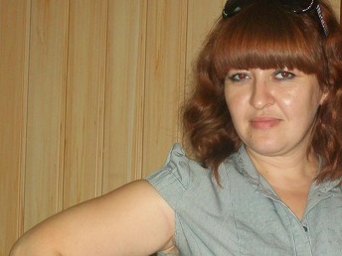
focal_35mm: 122
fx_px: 1205
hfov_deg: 16.1
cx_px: 265
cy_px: 206
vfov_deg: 12.1
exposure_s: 1/100
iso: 160
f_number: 3.8
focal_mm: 11.6
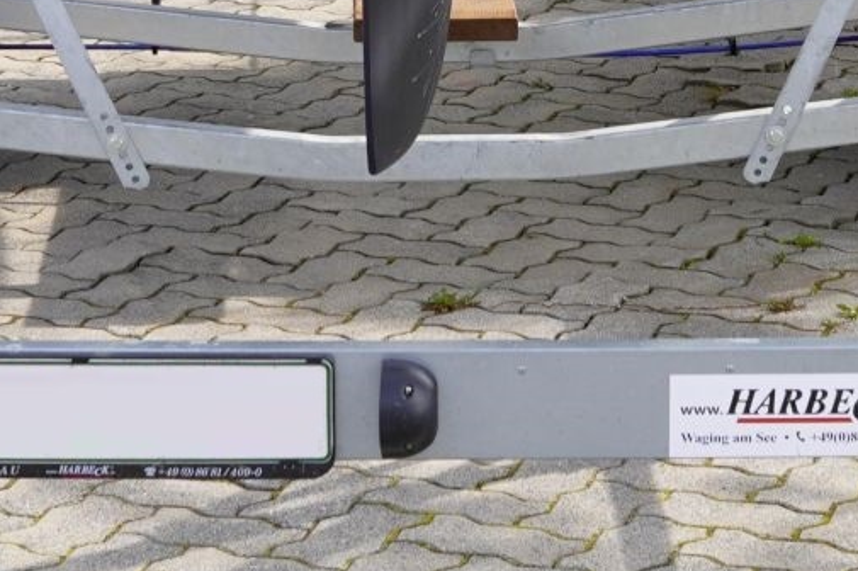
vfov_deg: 9.4
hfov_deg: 15.0
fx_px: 3263
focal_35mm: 137
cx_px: 515
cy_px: -512
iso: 100
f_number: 7.1
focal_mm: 24
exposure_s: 1/100
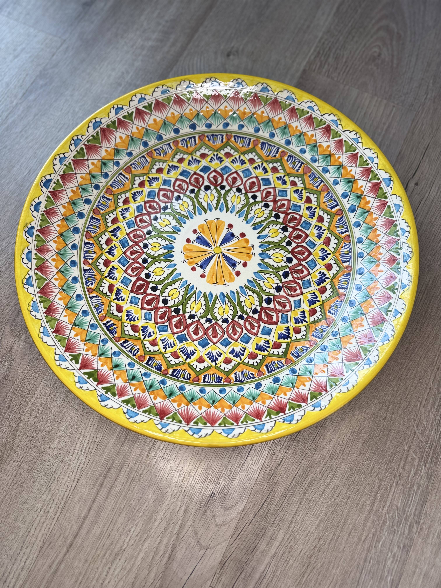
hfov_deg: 56.8
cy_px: 294
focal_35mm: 24
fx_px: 408
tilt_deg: -72.9
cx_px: 220
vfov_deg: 71.6
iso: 64
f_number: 1.78
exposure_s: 1/157
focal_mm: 6.76
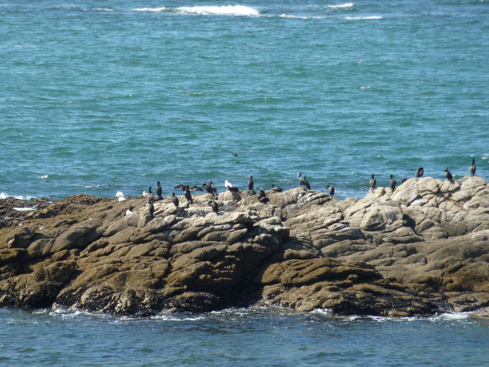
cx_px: 244
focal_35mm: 300
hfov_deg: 6.6
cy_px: 184
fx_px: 4238
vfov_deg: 5.0
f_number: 4.9
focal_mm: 49.2
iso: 80
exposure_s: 1/250
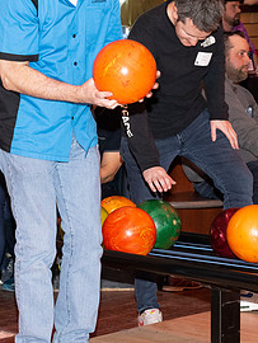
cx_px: 93
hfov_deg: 10.3
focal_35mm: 144
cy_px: 130
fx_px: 1429
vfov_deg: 13.7
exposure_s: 1/100
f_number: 5.6
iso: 2000
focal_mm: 60
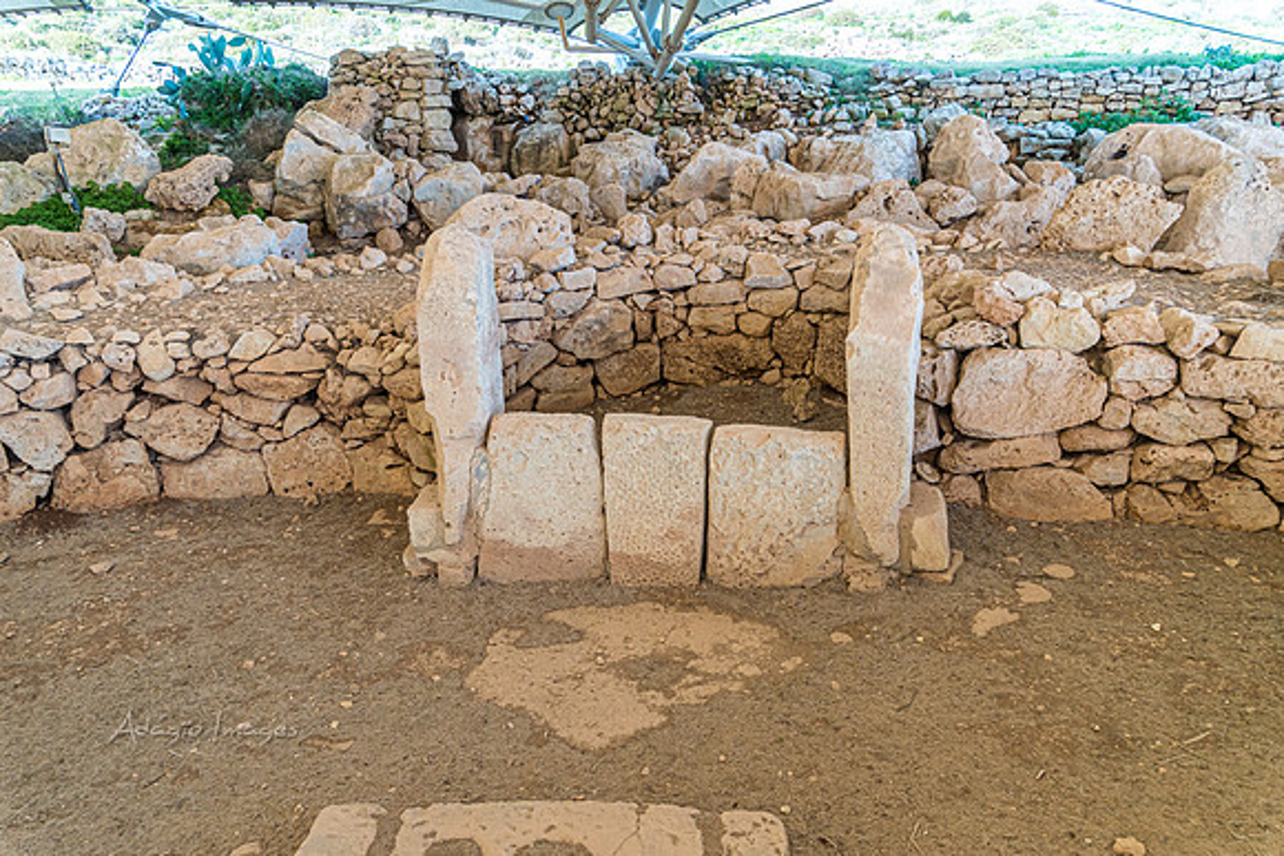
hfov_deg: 67.4
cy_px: 428
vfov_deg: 48.0
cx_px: 642
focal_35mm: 27
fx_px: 963
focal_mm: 18
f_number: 5.6
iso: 400
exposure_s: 1/100
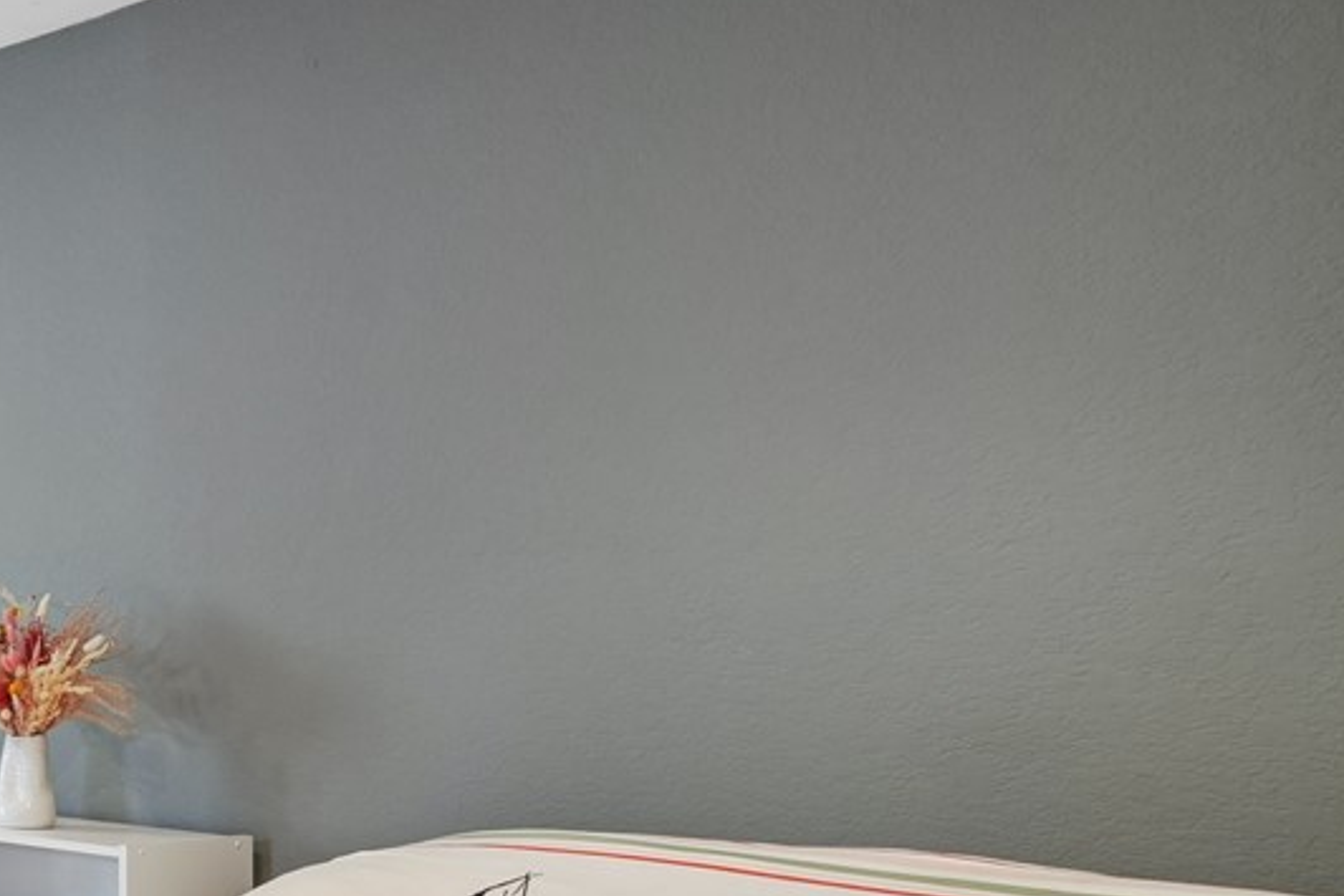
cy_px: 607
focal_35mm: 51
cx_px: -645
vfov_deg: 26.3
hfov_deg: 27.5
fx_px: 1904
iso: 400
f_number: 10
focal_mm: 16
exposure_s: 1/4
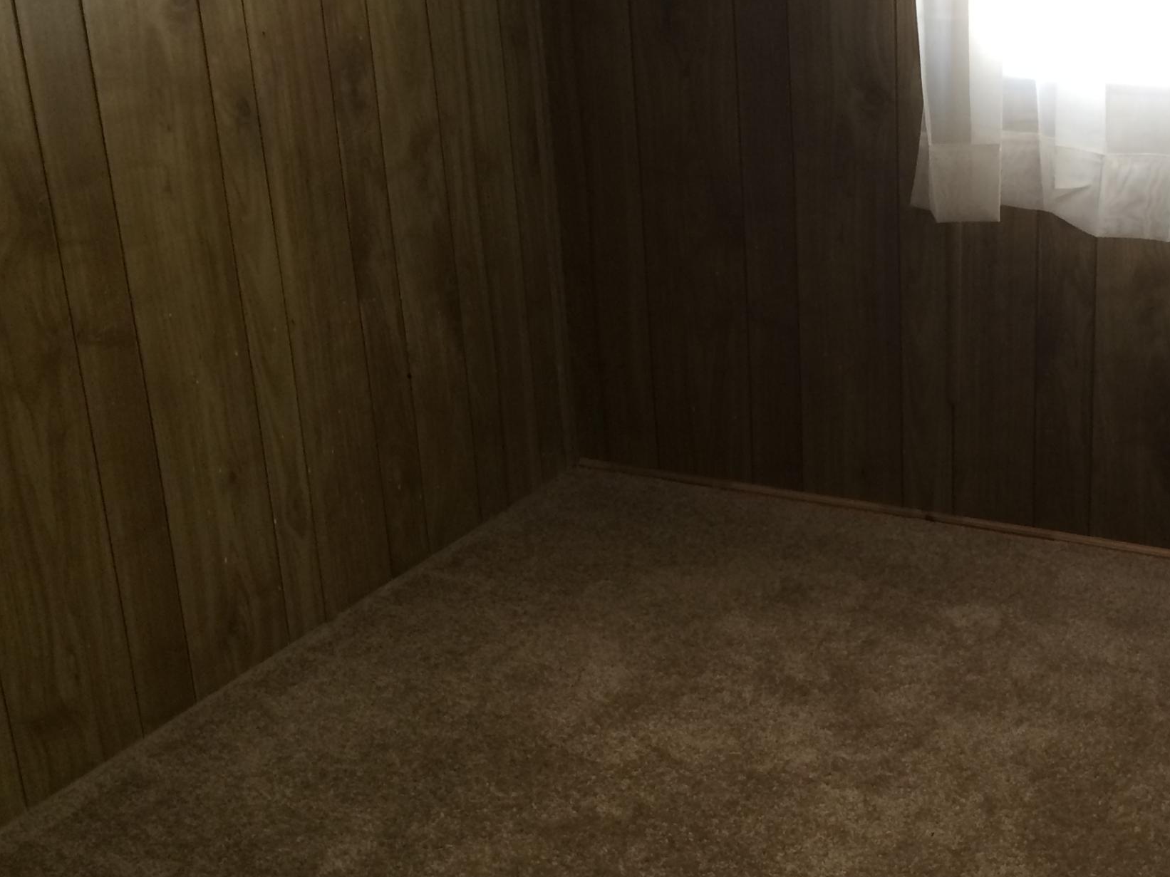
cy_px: 412
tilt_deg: -21.6
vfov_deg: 27.5
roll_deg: +0.8
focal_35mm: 53
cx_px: 897
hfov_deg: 35.3
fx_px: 1791
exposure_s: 1/30
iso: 80
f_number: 2.2
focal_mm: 4.15
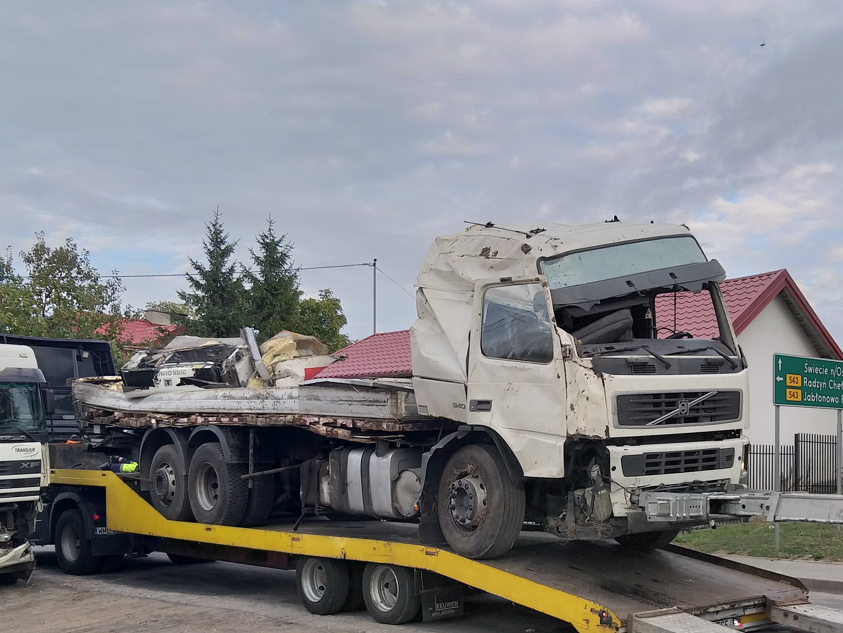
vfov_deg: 32.9
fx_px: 1047
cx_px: 481
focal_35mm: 43
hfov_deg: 43.7
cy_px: 483
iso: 40
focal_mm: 3.93
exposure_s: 1/432
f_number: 1.7
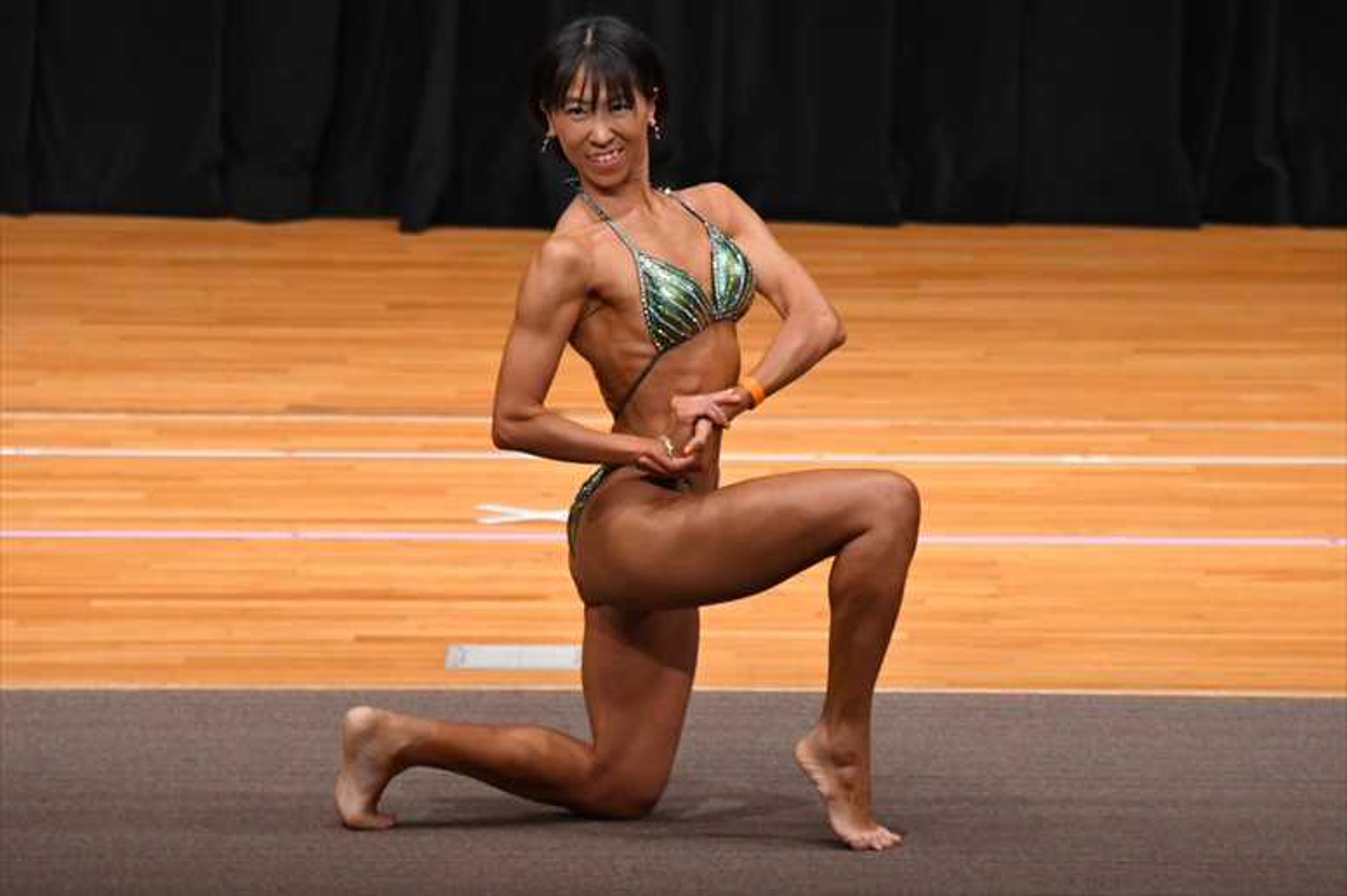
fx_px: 12903
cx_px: 674
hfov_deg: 6.0
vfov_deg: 4.0
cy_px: 448
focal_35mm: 345
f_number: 5.6
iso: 4000
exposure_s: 1/400
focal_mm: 230
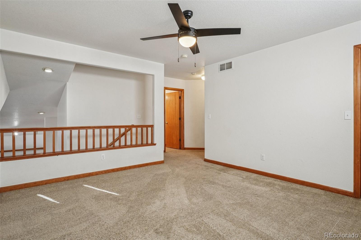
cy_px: 120
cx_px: 180
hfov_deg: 90.0
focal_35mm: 18
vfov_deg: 67.4
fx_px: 180
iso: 400
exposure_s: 1/30
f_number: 8
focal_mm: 12
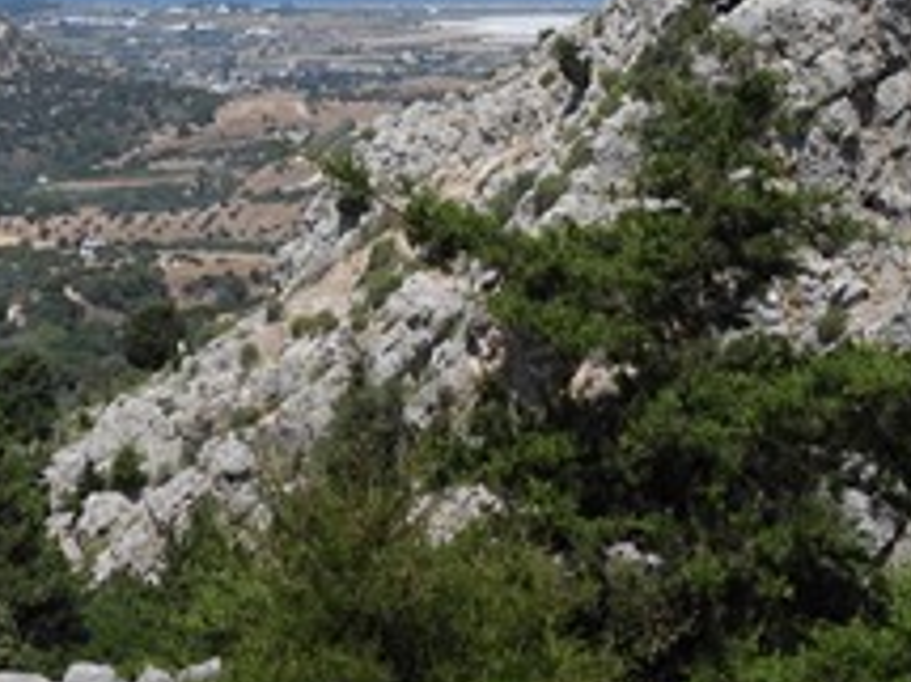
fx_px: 3446
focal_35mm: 131
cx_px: 403
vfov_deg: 11.0
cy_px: -199
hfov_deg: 15.1
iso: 100
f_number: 3.2
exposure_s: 1/2000
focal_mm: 8.4
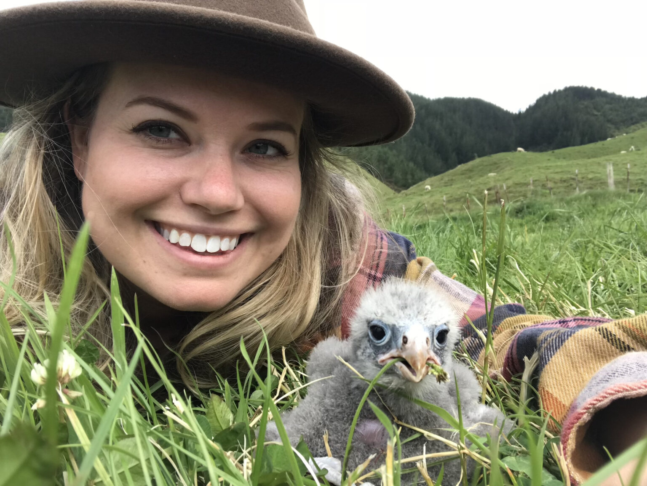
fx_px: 598
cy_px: 243
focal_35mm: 32
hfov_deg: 56.8
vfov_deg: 44.2
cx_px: 324
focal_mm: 2.87
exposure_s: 1/296
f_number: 2.2
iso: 25
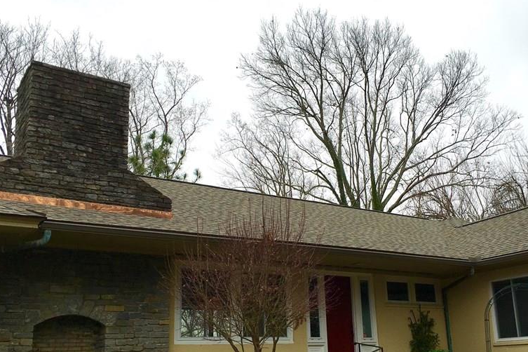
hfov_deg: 47.4
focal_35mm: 41
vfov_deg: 32.5
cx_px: 287
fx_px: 601
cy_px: 221
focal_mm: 4.15
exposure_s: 1/506
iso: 25
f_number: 2.2
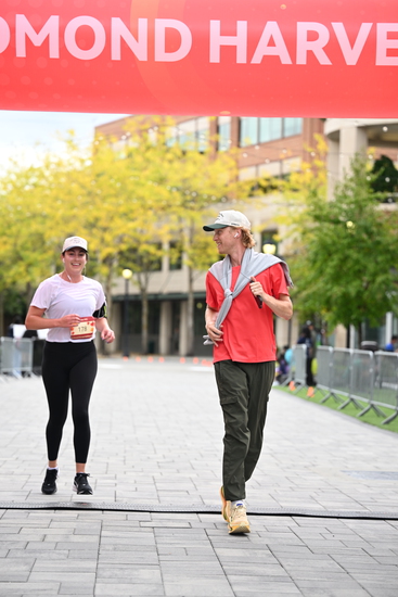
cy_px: 298
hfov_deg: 14.9
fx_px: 1525
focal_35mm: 92
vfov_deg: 22.1
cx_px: 199
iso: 640
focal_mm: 92
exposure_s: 1/2000
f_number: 2.8
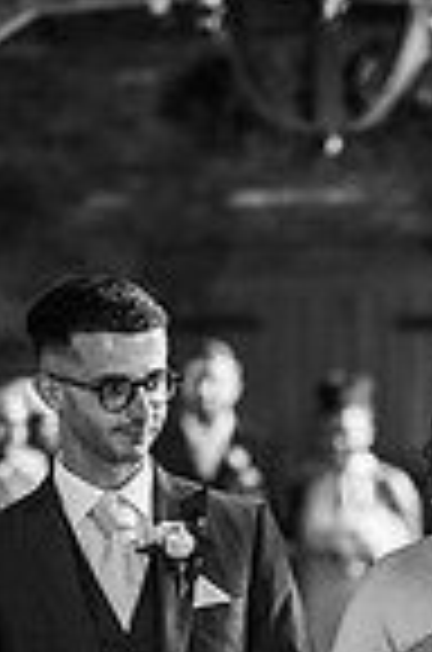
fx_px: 4774
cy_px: 661
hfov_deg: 5.2
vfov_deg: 7.8
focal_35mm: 264
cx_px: 452
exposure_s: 1/200
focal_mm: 85
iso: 900
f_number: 1.8
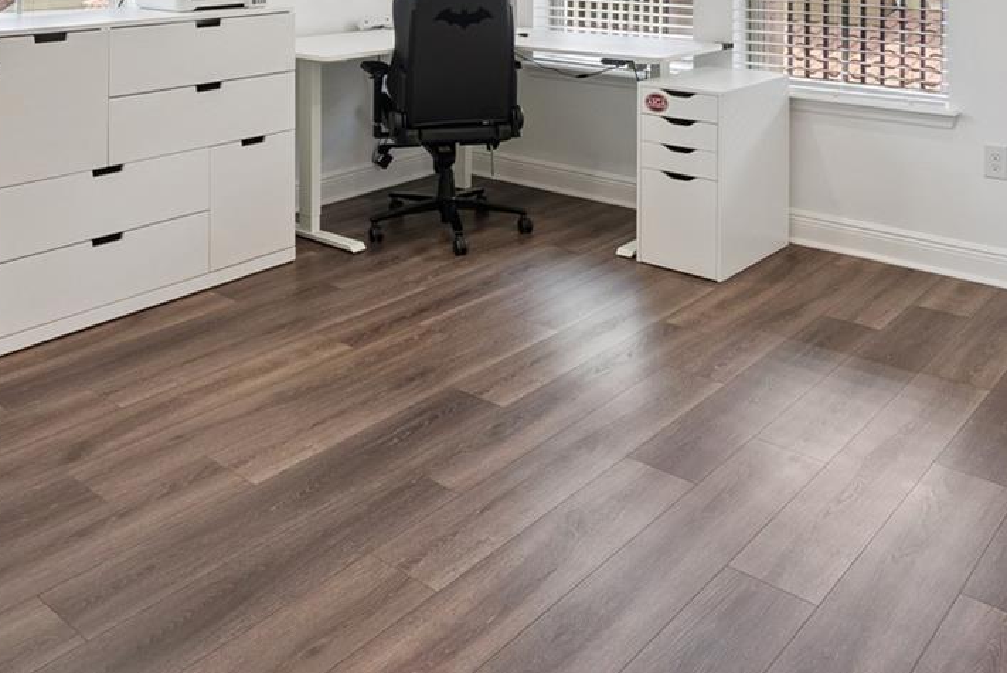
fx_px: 1008
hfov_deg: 53.1
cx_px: 477
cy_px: -79
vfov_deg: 32.2
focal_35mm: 36
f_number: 9
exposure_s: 1/50
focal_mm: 16
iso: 200
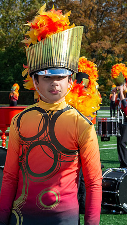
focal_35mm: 153
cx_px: 58
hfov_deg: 7.9
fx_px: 914
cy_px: 73
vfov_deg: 14.0
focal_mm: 70
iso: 1600
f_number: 10
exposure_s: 1/4000
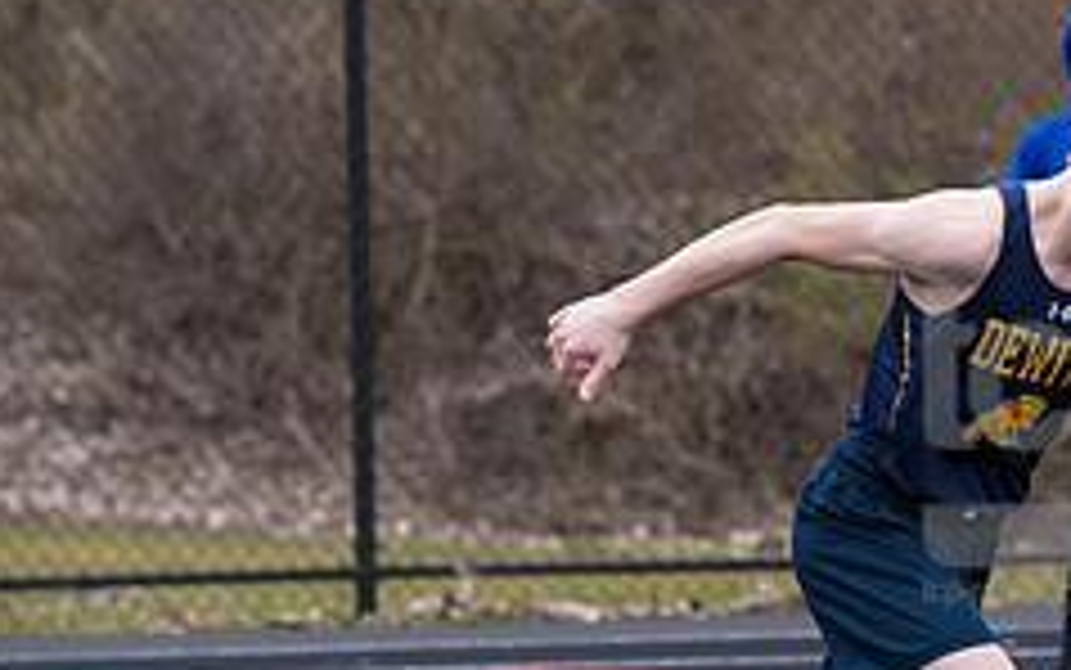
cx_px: 1062
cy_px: 447
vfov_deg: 2.6
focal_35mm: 497
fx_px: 14513
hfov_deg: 4.2
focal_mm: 200
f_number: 5
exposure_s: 1/2000
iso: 2000
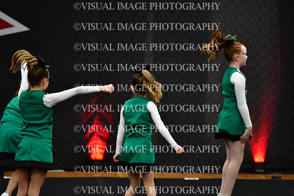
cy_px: 98
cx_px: 147
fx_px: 2450
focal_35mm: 300
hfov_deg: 6.9
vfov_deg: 4.6
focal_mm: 200
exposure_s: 1/800
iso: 4000
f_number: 2.8
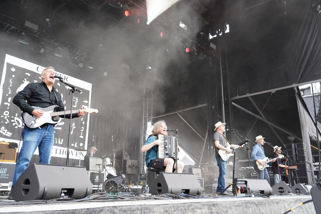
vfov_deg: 41.1
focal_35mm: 32
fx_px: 285
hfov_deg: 58.7
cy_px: 107
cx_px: 160
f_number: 4
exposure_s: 1/60
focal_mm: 32
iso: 125
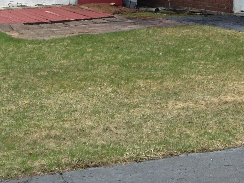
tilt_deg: +1.5
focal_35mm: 106
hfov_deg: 17.9
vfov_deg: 13.2
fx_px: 747
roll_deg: -0.7
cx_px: 262
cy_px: -90
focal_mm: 4.12
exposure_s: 1/589
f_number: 2.4
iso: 50
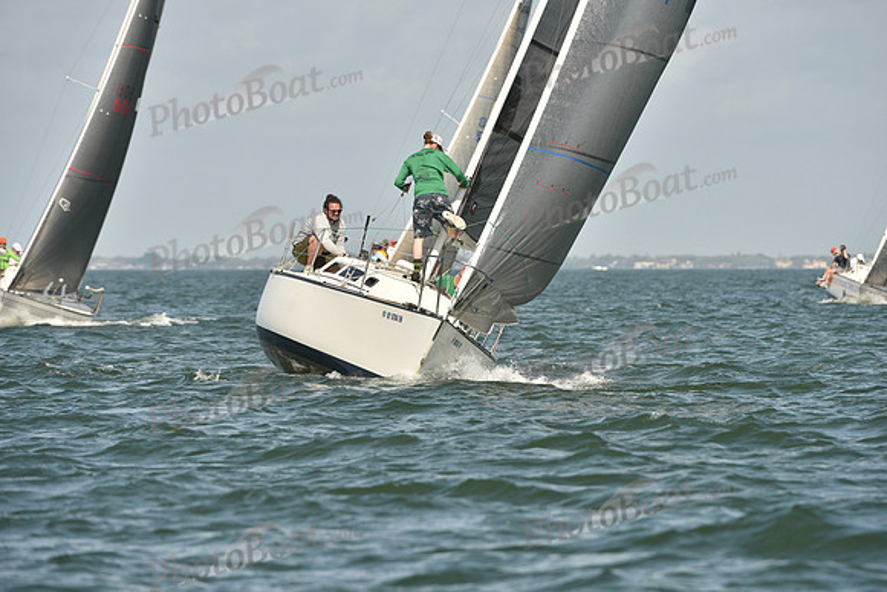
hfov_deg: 5.2
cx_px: 444
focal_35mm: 400
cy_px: 296
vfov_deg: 3.4
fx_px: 9857
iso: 400
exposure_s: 1/1250
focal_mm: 400
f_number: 9
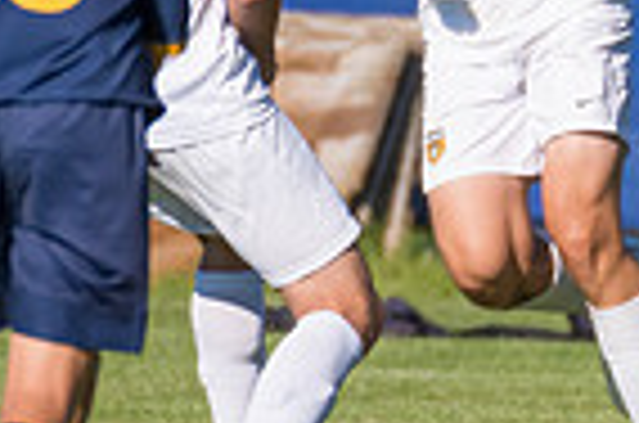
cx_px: 936
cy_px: -22
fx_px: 48863
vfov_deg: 0.5
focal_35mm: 2759
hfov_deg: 0.7
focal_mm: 450
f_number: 5.6
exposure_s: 1/2000
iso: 320
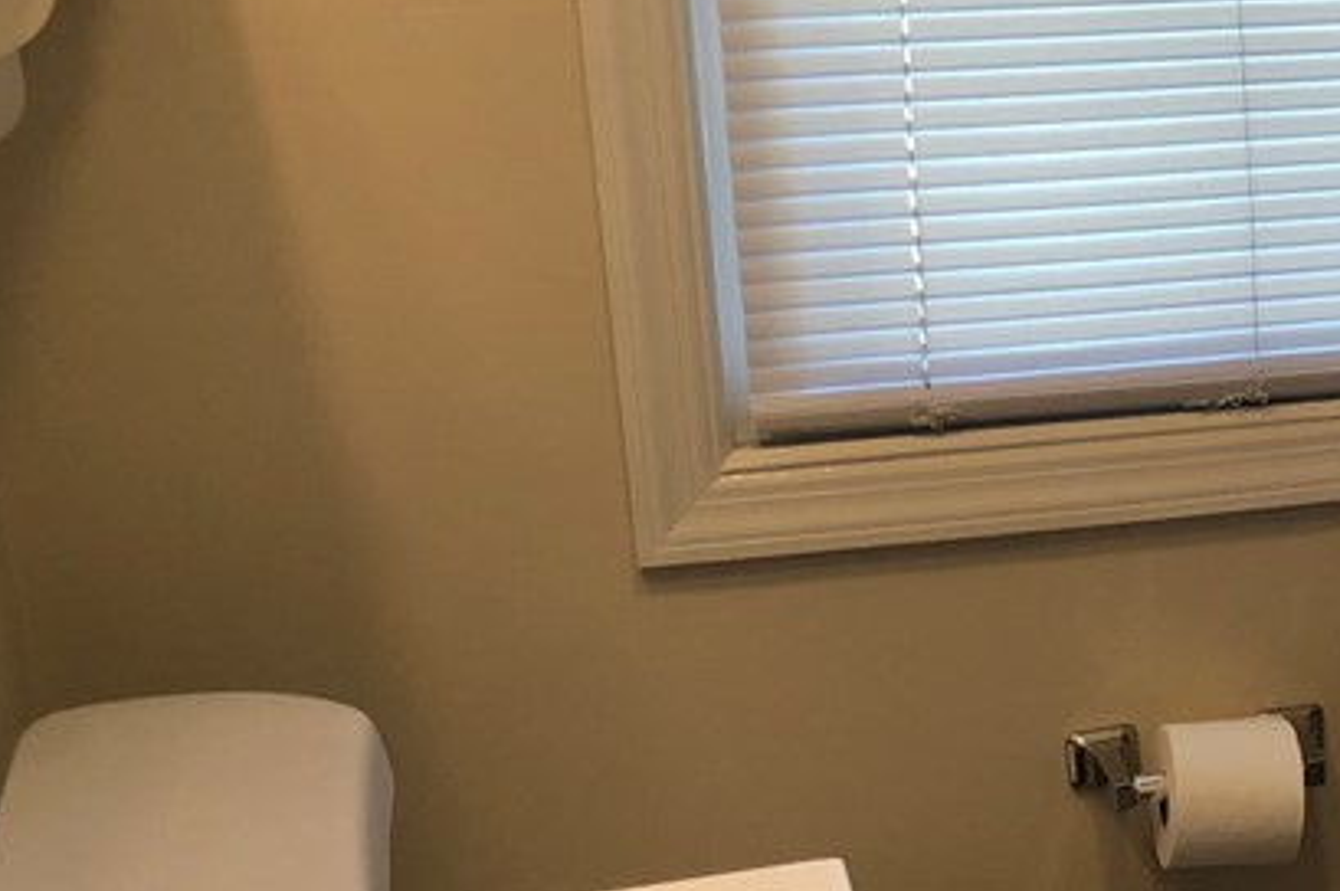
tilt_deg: -22.7
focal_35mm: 73
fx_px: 2715
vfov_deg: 18.6
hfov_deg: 25.5
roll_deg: +0.0
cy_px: 629
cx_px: 1507
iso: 32
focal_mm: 3.99
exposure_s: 1/30
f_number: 1.8
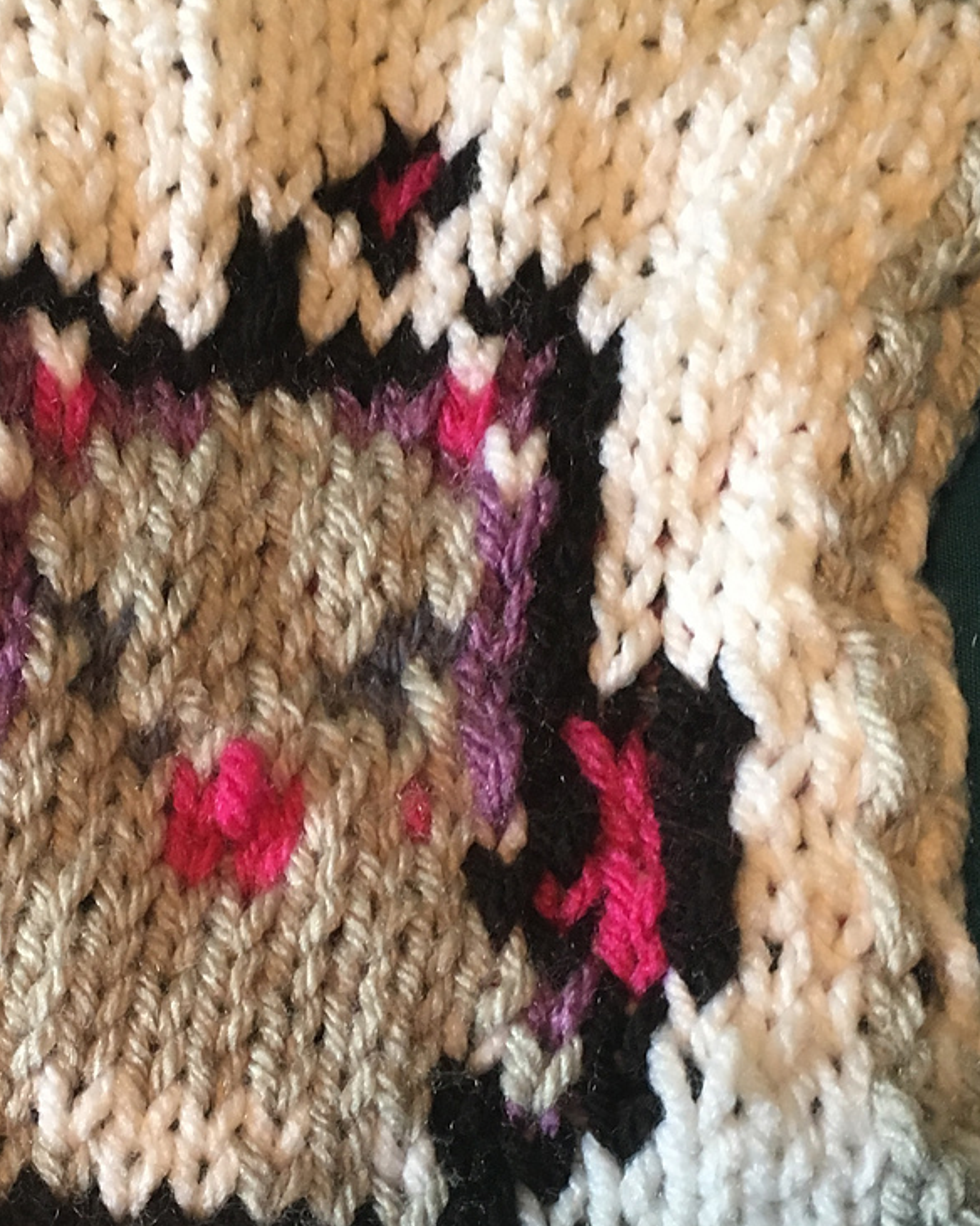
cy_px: 893
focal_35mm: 62
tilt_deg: -77.9
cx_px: 220
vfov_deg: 30.1
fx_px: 2248
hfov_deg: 24.3
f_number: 2.2
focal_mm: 4.15
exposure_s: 1/30
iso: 125
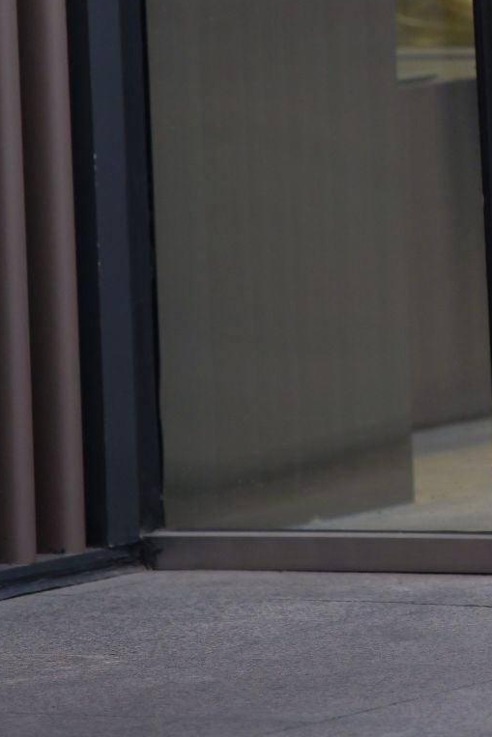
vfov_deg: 3.4
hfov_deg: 2.3
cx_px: 687
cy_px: -179
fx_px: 12416
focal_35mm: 606
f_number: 3.5
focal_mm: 200
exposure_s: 1/800
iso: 500
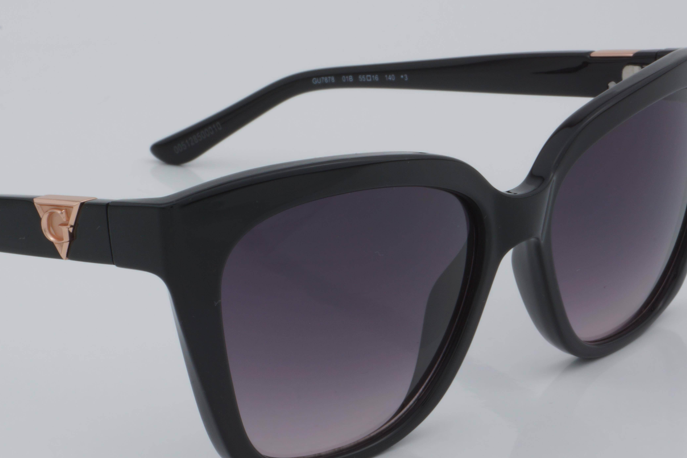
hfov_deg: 18.9
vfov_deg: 12.7
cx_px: 240
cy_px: 280
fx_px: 2061
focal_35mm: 108
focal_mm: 50
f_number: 32
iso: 100
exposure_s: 1/4
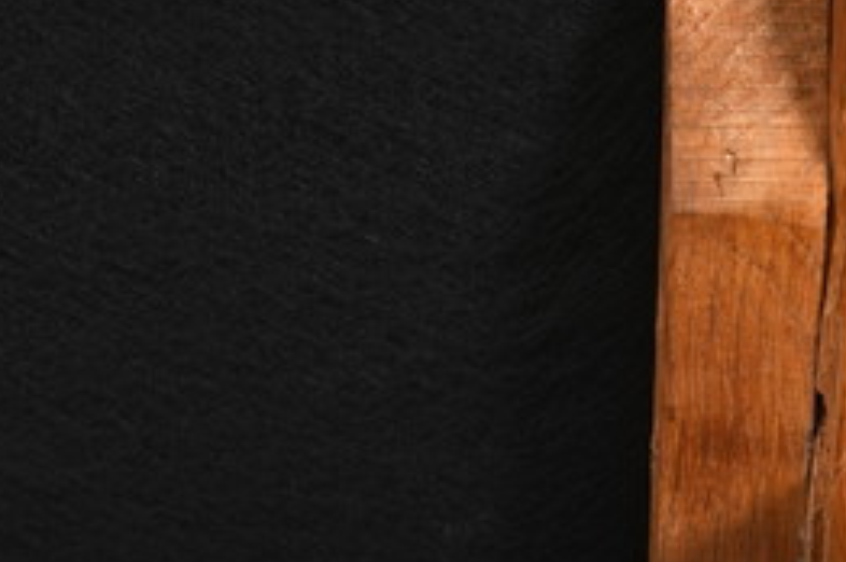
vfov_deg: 12.7
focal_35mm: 107
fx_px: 2511
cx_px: 675
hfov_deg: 18.9
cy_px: 376
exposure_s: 1/200
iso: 160
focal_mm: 50
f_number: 9
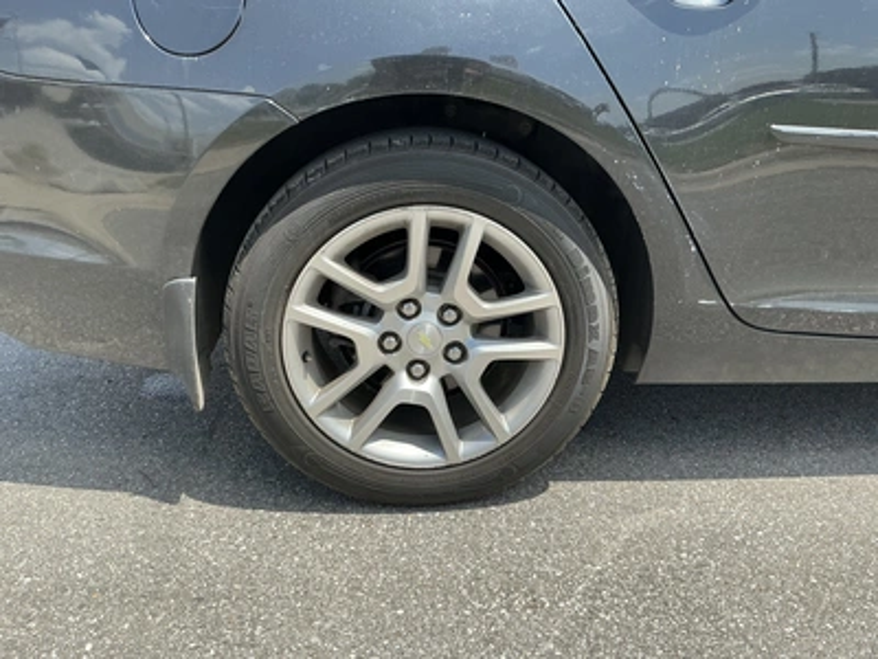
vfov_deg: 49.7
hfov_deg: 63.4
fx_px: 710
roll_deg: +1.6
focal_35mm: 28
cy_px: 330
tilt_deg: -19.5
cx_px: 439
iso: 25
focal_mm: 3
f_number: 1.8
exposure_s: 1/855
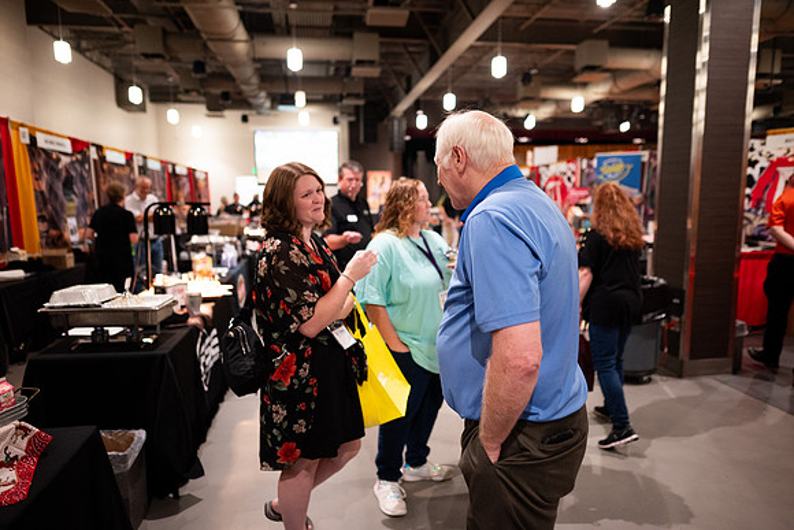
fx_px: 529
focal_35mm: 24
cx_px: 397
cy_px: 265
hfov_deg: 73.7
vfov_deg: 53.2
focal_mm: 24
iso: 1250
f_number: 1.8
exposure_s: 1/200
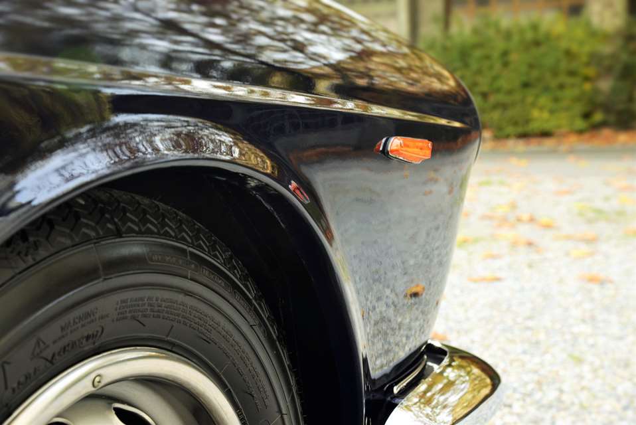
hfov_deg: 30.5
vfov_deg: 20.6
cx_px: 318
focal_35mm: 66
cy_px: 212
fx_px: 1167
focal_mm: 66
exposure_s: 1/60
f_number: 9
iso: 400
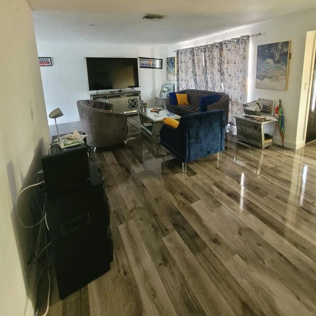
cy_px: 97
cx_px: 163
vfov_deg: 83.3
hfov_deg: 87.4
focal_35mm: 16
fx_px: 165
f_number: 2.2
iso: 320
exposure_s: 1/40
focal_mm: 1.74
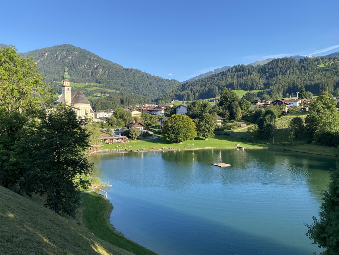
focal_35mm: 26
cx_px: 170
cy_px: 128
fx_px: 255
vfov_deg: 53.1
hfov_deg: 67.3
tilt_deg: -2.7
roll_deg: +0.2
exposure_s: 1/998
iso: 32
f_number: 1.8
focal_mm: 4.25
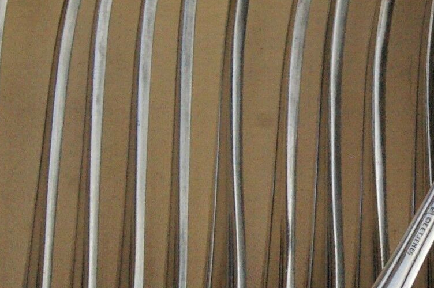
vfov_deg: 8.8
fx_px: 1879
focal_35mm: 156
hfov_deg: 13.0
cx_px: 429
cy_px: 200
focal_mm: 26
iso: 1600
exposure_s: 1/750
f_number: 8
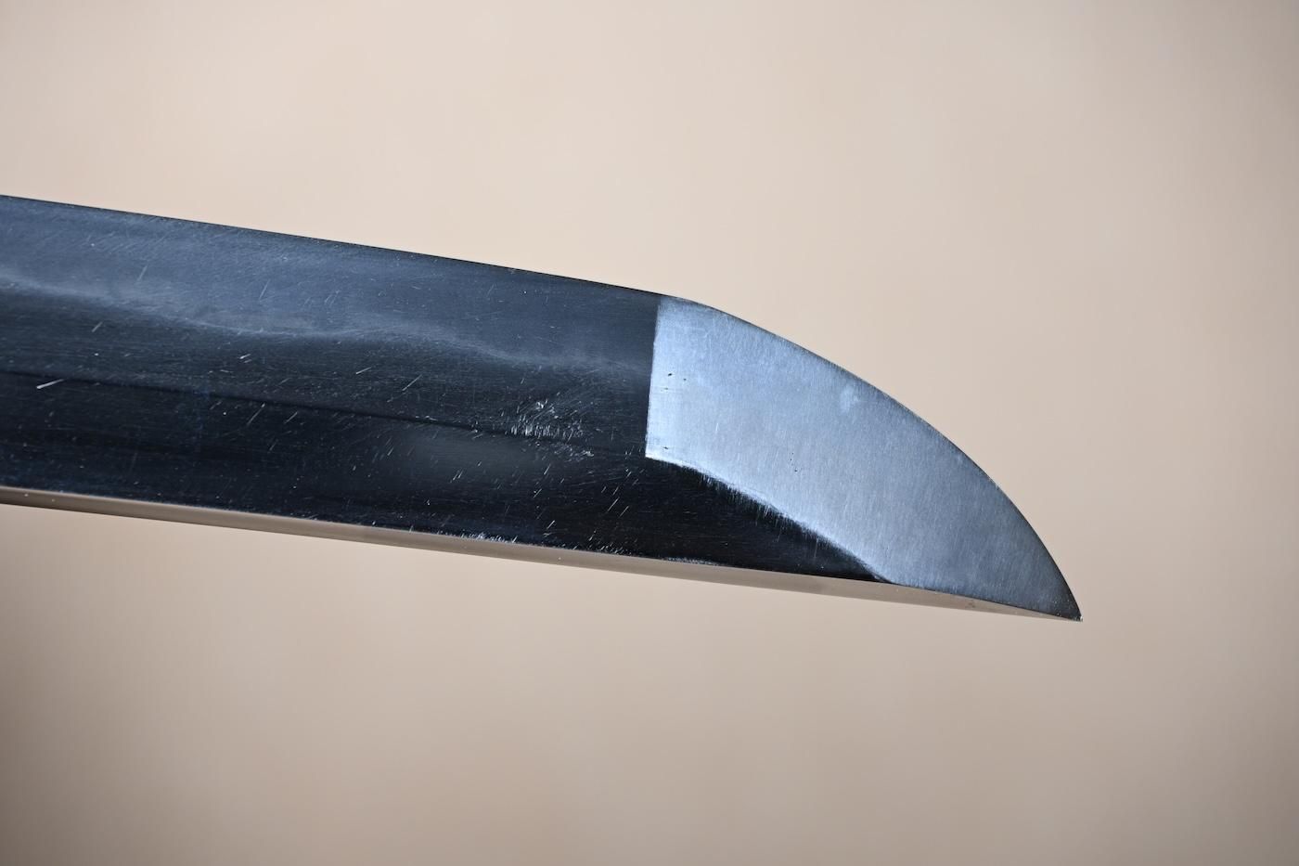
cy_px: 433
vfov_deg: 6.5
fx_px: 7576
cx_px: 650
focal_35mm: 210
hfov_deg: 9.8
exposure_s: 1/1.6
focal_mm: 140
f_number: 6.3
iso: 100
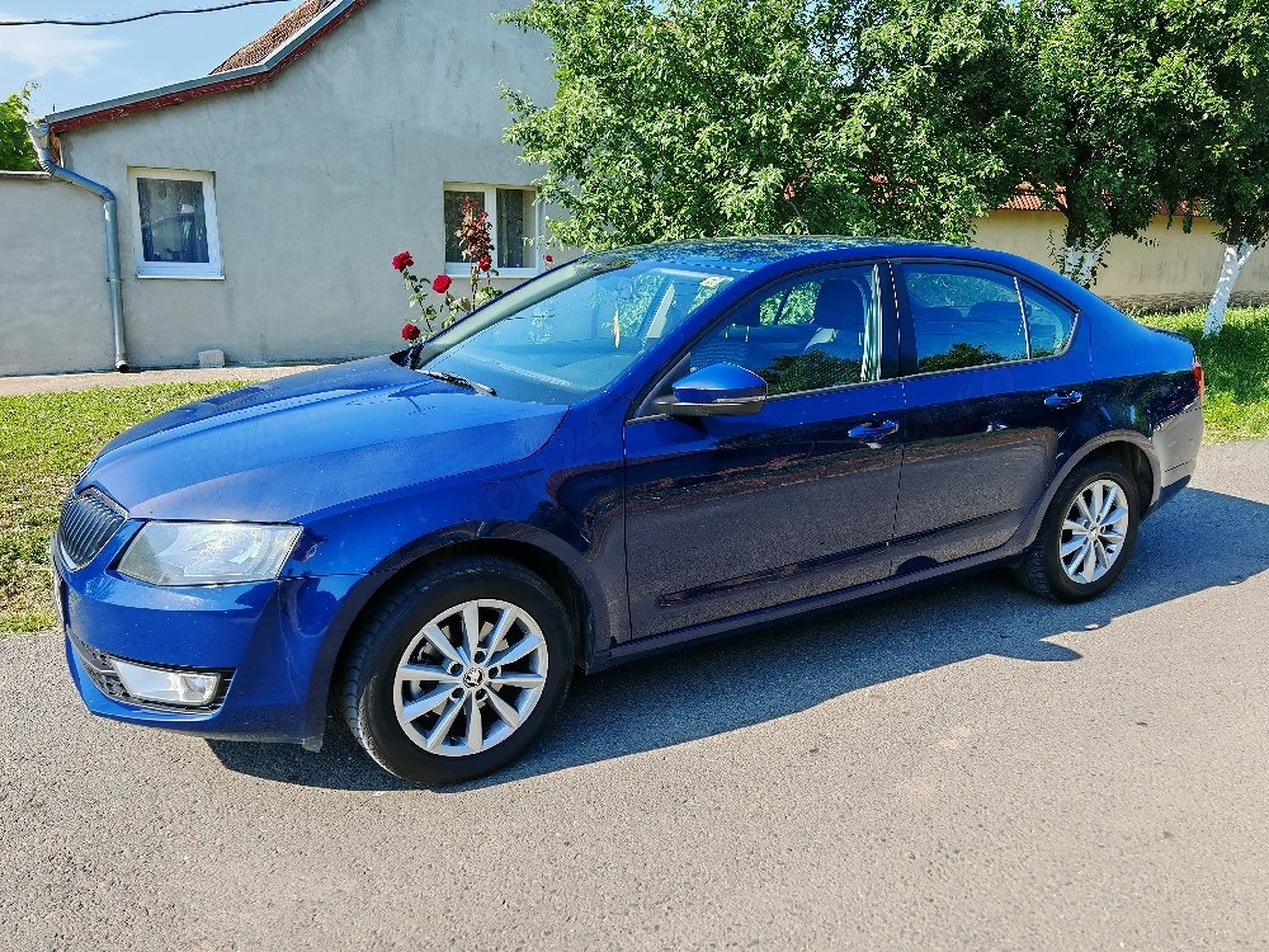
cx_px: 634
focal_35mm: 27
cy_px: 476
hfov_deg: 65.3
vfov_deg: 51.4
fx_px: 990
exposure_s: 1/714
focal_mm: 6.67
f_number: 1.9
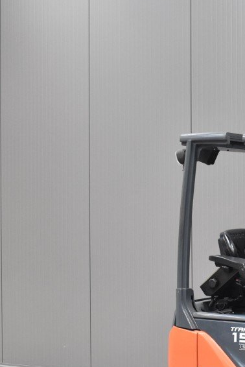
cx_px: 342
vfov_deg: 22.8
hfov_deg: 14.5
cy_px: 239
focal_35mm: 89
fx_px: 907
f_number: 5.6
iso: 1600
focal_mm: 28
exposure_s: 1/25
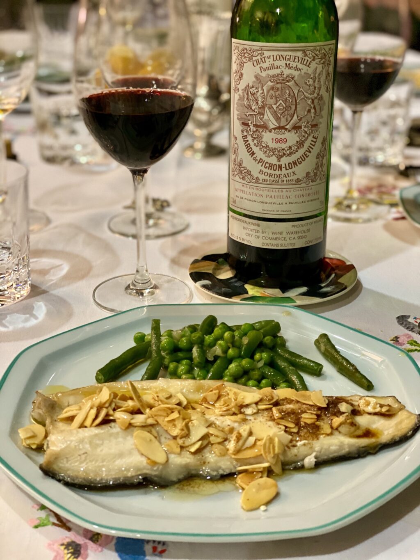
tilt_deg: -23.1
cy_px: 280
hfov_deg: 28.0
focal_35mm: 52
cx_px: 210
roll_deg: +0.7
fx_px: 841
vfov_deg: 36.8
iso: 320
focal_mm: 6
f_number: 2
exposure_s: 1/30
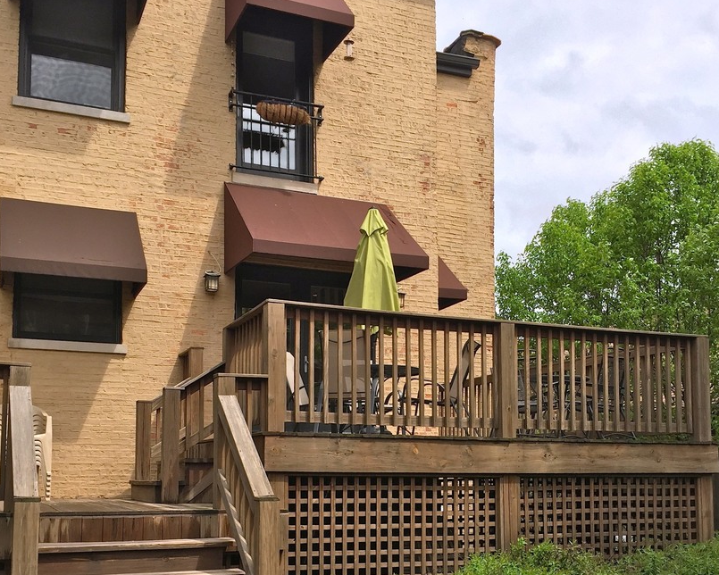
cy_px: 406
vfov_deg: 38.5
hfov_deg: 47.9
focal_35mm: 38
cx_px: 358
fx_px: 809
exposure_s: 1/2198
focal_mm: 4.15
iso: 32
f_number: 2.2
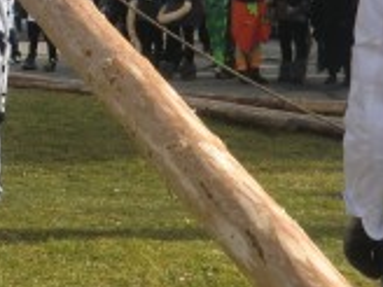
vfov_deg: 7.5
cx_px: -28
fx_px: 2158
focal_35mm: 195
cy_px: -93
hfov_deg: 10.0
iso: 64
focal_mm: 7.1
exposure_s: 1/320
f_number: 3.8
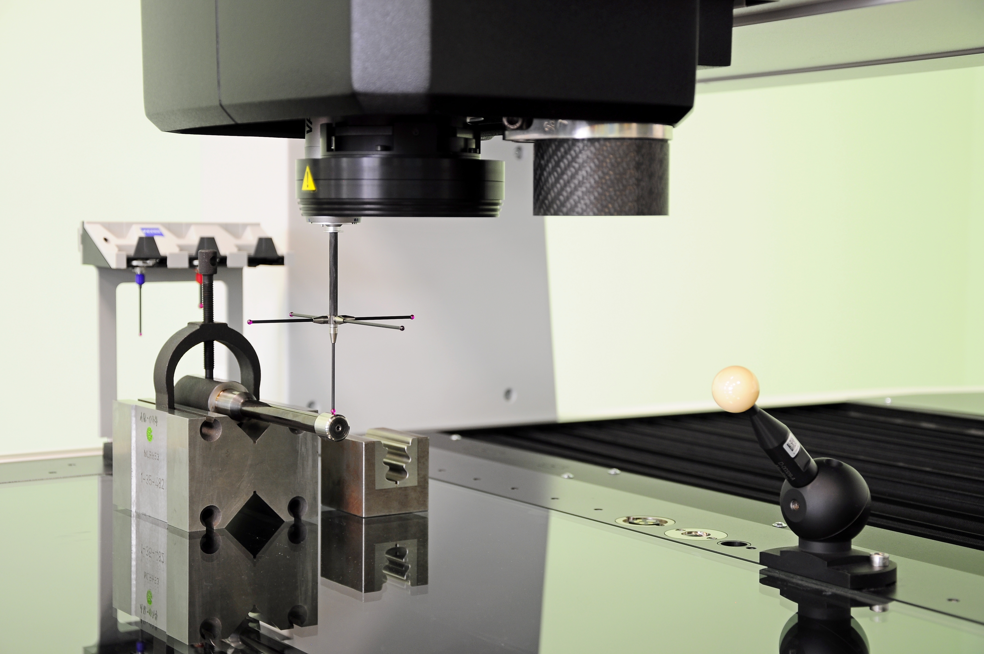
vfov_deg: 21.5
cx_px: 492
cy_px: 327
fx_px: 1720
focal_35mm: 63
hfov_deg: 31.9
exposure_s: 1/8
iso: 200
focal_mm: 42
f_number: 5
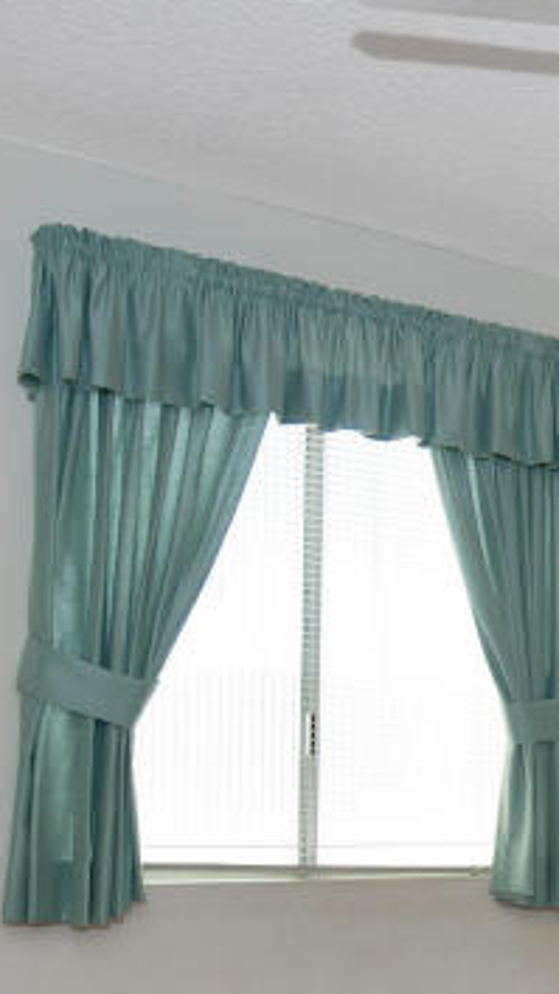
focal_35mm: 51
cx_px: 823
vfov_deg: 38.6
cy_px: 833
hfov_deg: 20.4
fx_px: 1345
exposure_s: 1/50
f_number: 7.1
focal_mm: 15
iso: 500
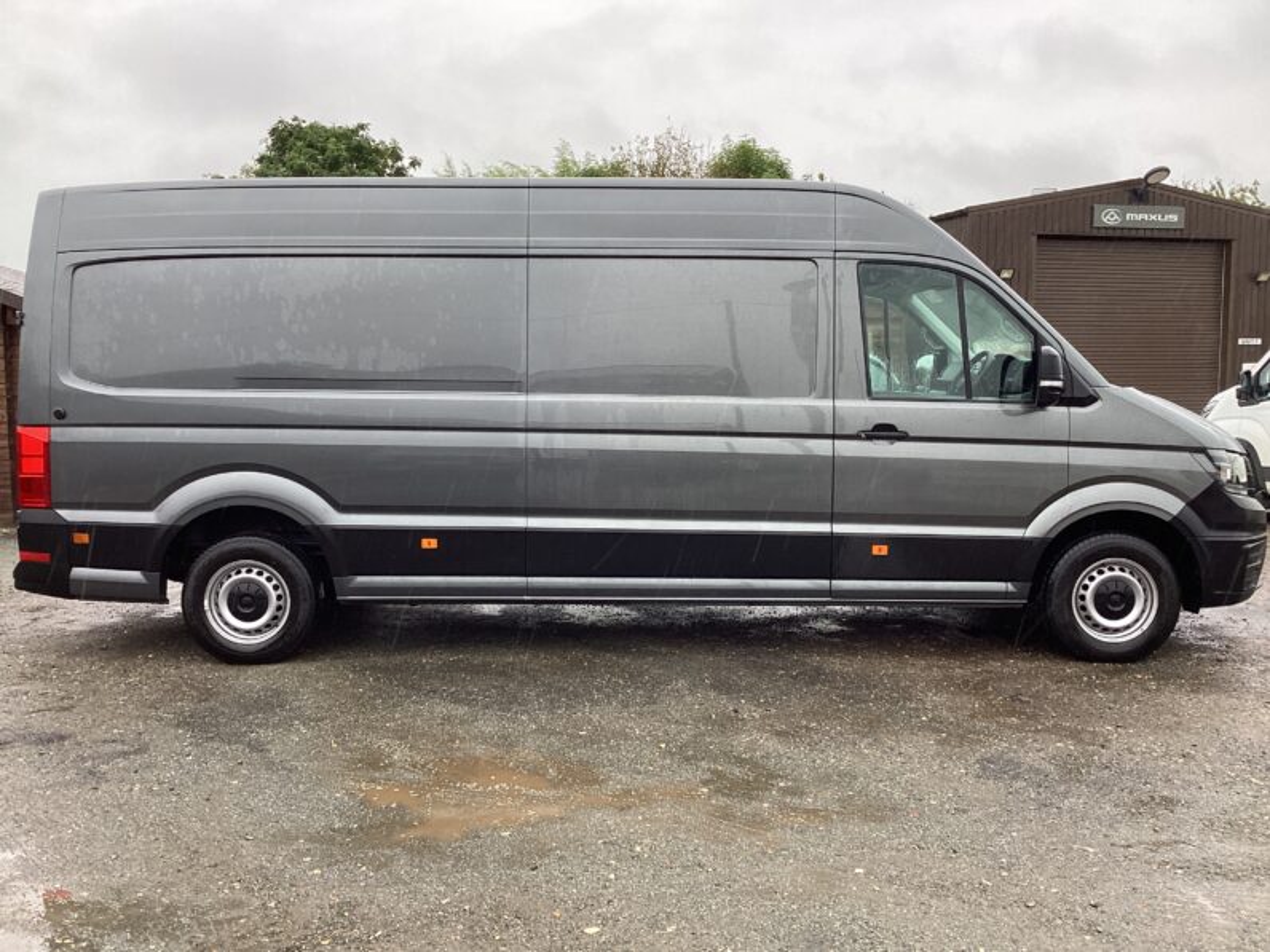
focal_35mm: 31
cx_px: 635
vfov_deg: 45.4
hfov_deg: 58.4
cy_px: 476
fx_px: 1137
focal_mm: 3.3
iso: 40
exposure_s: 1/120
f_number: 2.4
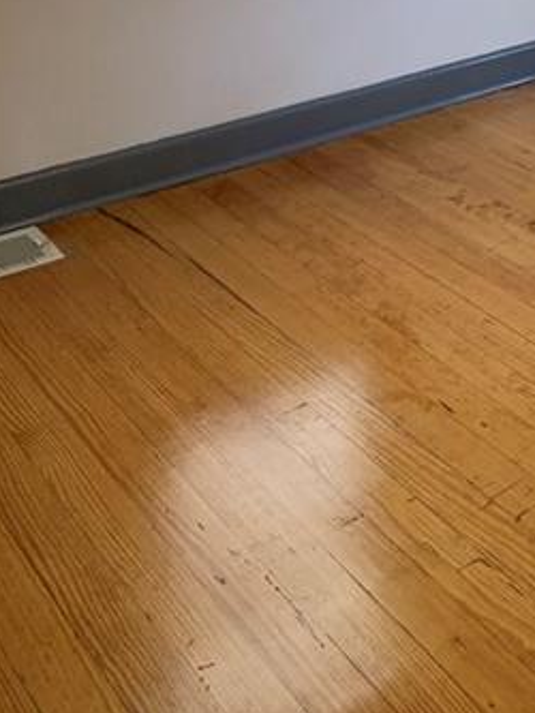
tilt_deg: -12.7
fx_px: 1236
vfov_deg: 29.4
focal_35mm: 60
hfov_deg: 22.9
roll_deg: -0.5
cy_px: -49
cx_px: 603
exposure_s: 1/60
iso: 160
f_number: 1.8
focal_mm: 4.25
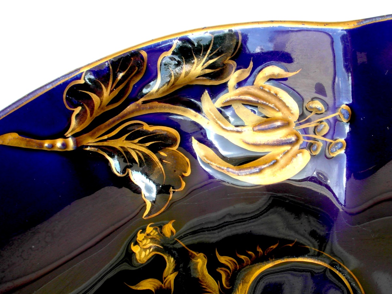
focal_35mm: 62
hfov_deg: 31.2
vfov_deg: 23.7
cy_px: 147
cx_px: 196
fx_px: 702
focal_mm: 10.2
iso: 80
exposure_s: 1/60
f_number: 5.6
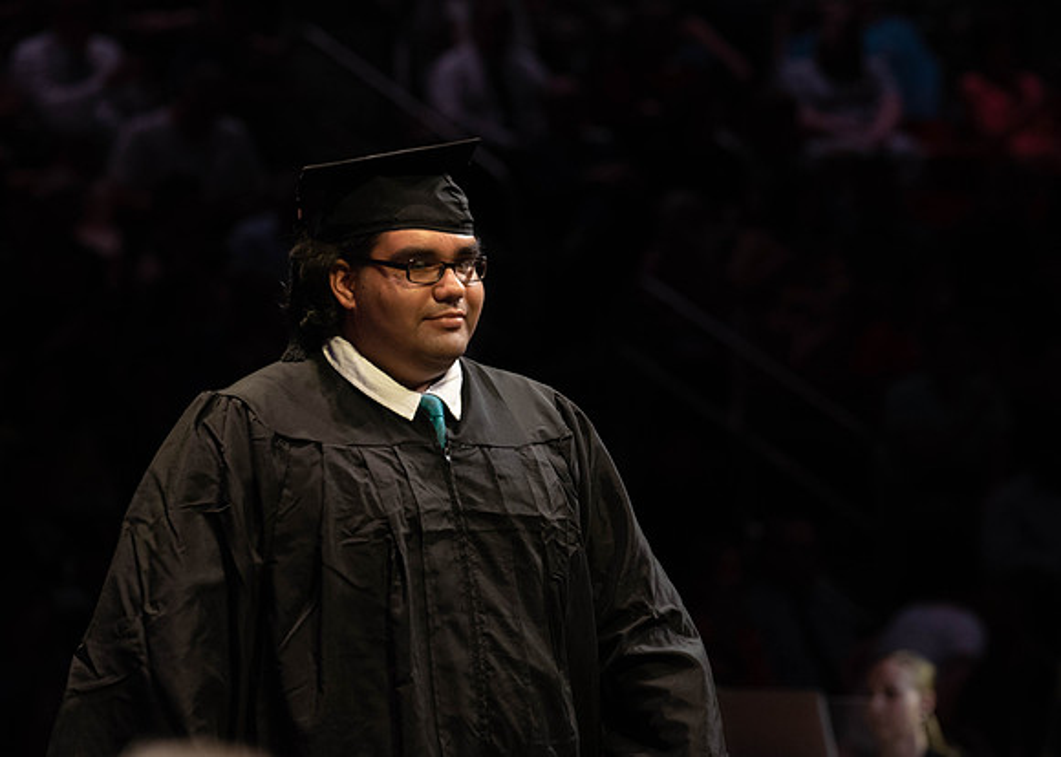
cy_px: 367
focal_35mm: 227
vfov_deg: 6.3
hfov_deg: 8.9
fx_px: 6827
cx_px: 598
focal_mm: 185
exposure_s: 1/320
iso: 1600
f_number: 4.5
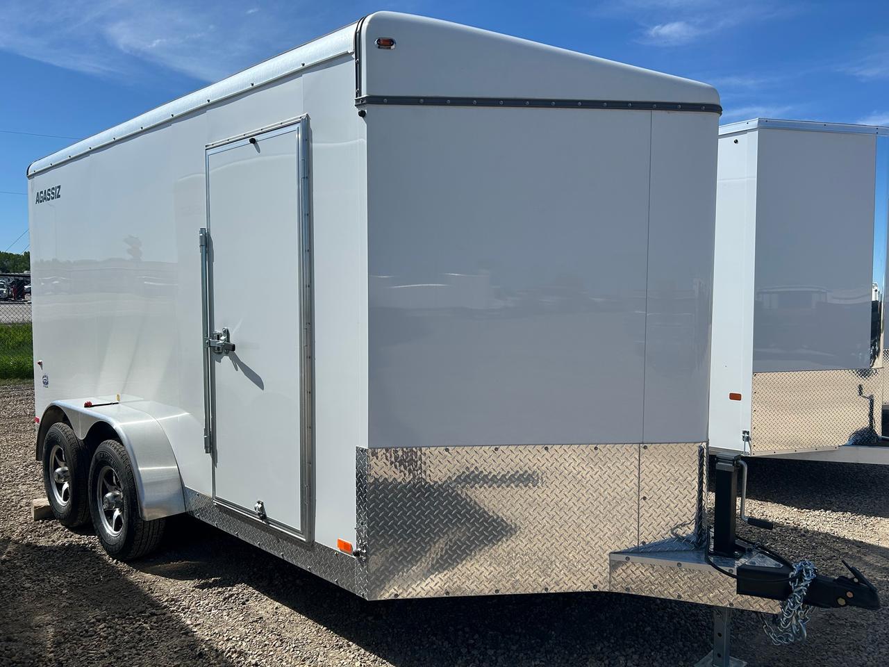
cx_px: 444
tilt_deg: -3.8
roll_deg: -1.2
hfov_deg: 67.3
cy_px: 334
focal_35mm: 26
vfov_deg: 53.1
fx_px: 668
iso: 50
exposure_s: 1/5882
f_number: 1.5
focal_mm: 5.7
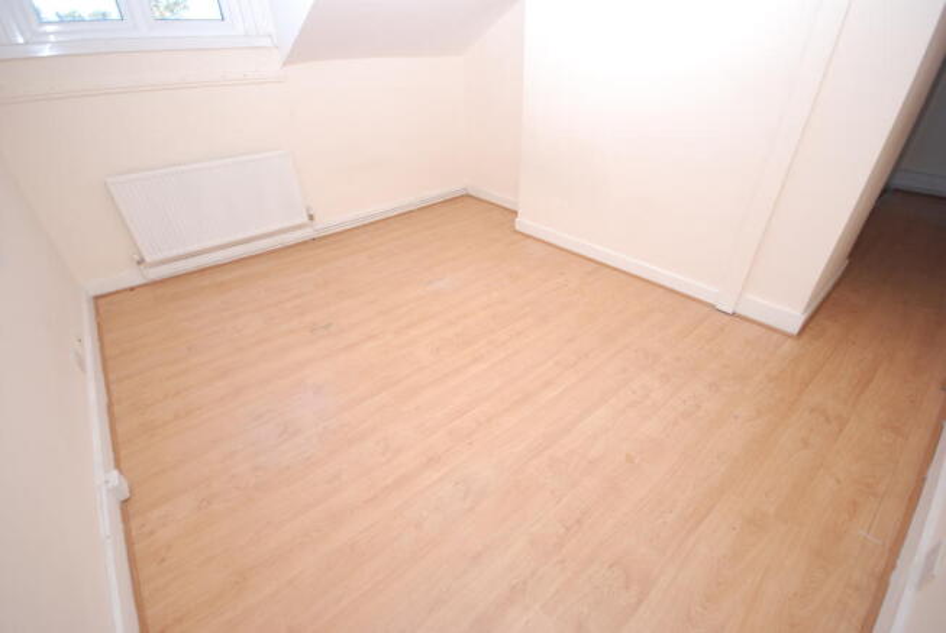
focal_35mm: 15
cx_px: 473
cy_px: 316
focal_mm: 10
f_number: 4
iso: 220
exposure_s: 1/60
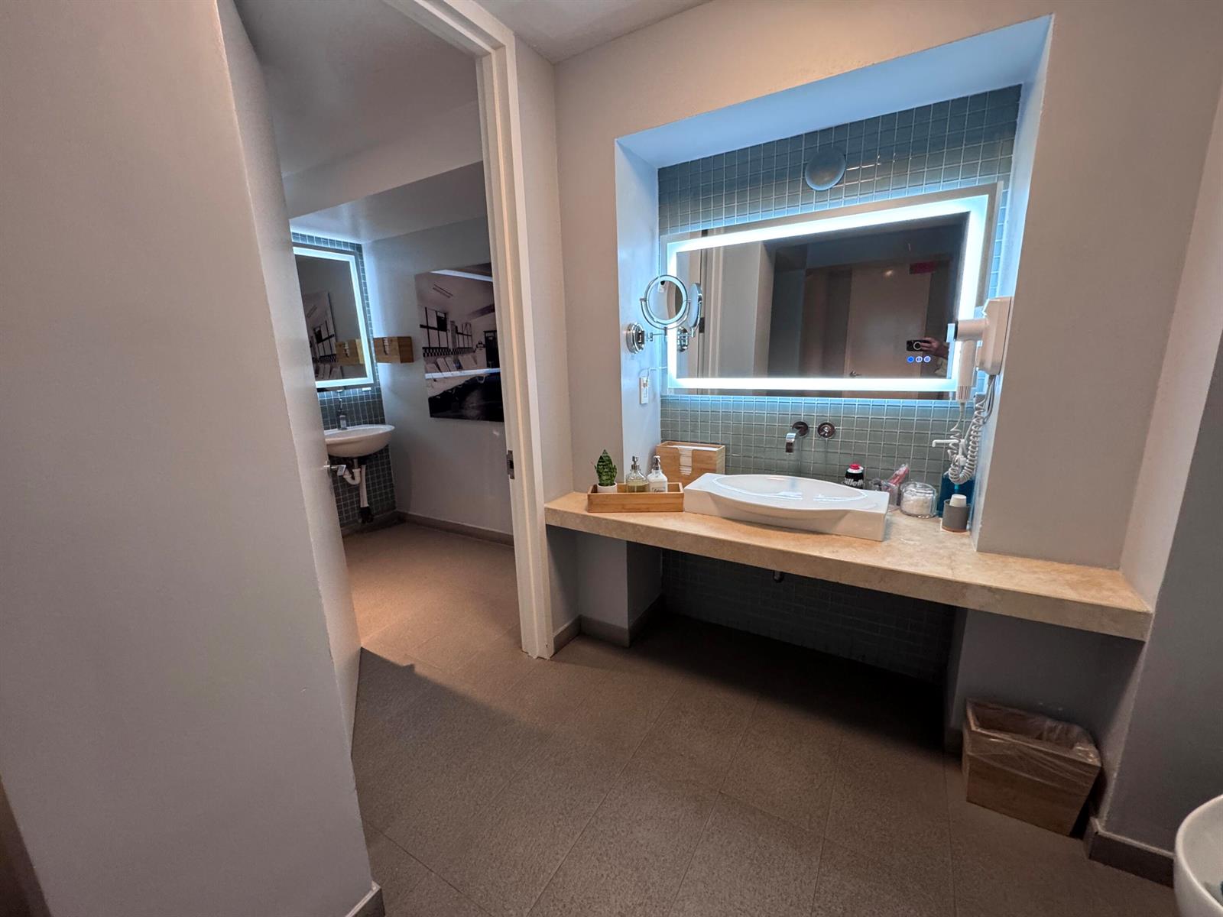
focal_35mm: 14
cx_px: 612
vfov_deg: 85.7
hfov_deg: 102.1
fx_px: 495
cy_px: 458
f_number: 2.2
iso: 250
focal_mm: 2.22
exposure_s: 1/60
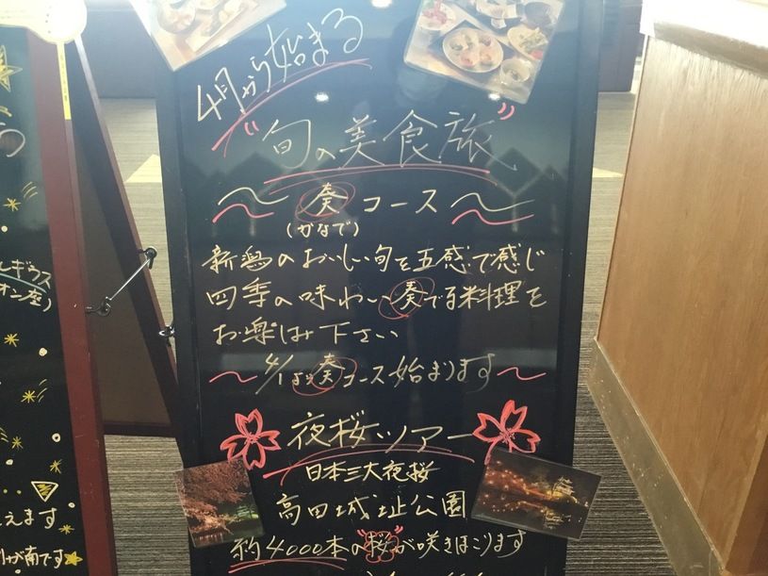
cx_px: 384
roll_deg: +0.3
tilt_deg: -26.7
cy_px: 288
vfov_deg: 45.4
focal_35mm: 31
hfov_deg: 58.4
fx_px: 688
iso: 200
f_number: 2.4
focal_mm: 3.3
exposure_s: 1/24
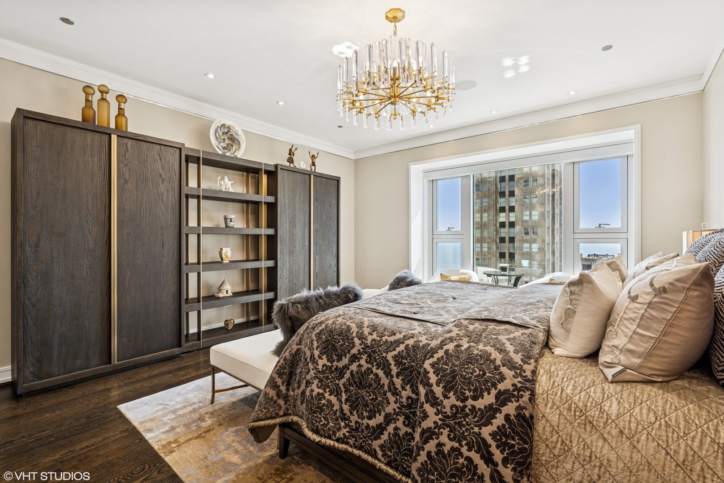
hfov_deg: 96.7
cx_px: 362
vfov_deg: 73.7
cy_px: 242
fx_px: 322
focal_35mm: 16
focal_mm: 16
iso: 320
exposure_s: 1/50
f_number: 8
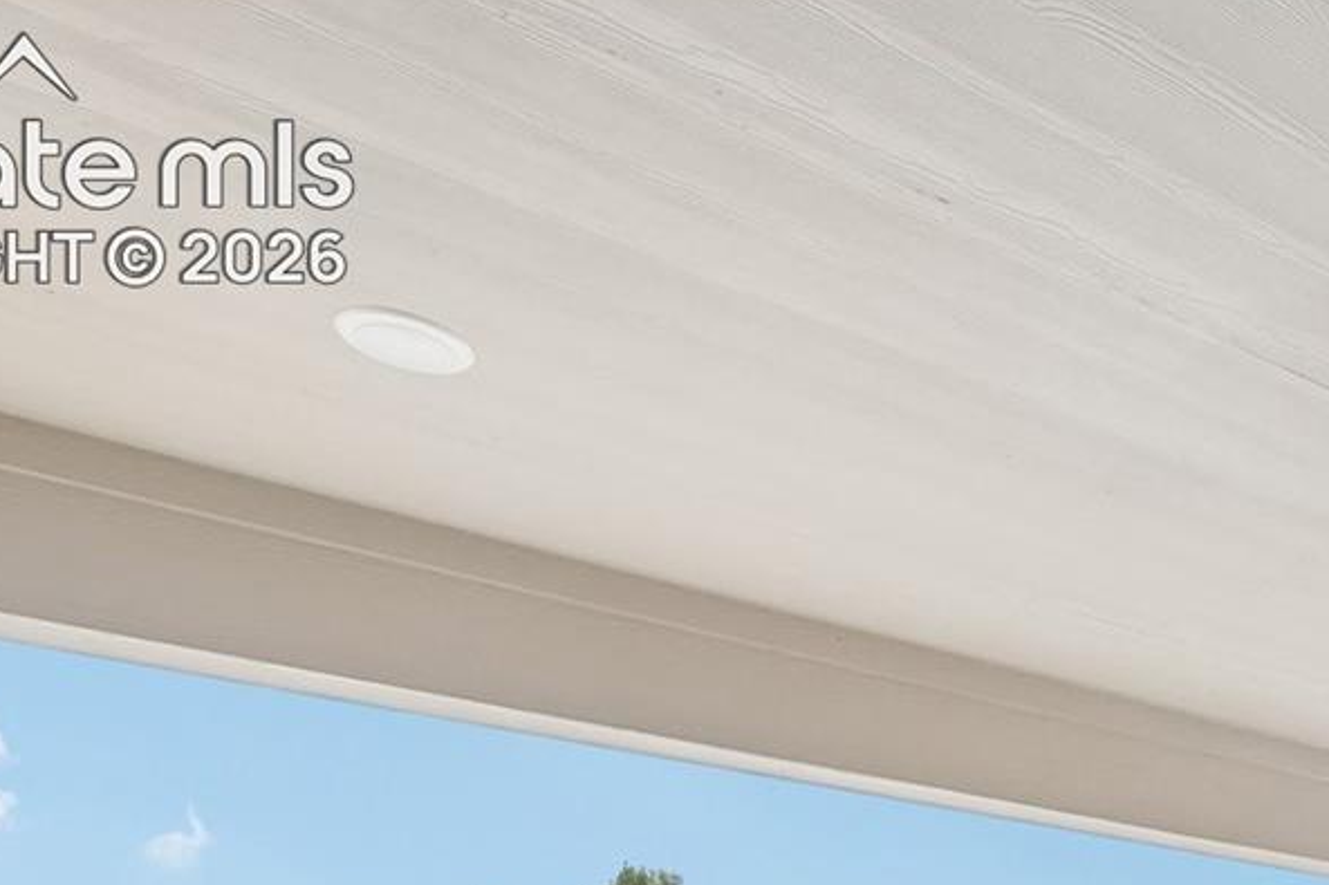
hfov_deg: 38.7
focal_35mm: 41
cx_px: 1477
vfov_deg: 26.9
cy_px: 1181
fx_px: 1513
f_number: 8
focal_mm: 10
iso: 800
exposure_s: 1/80
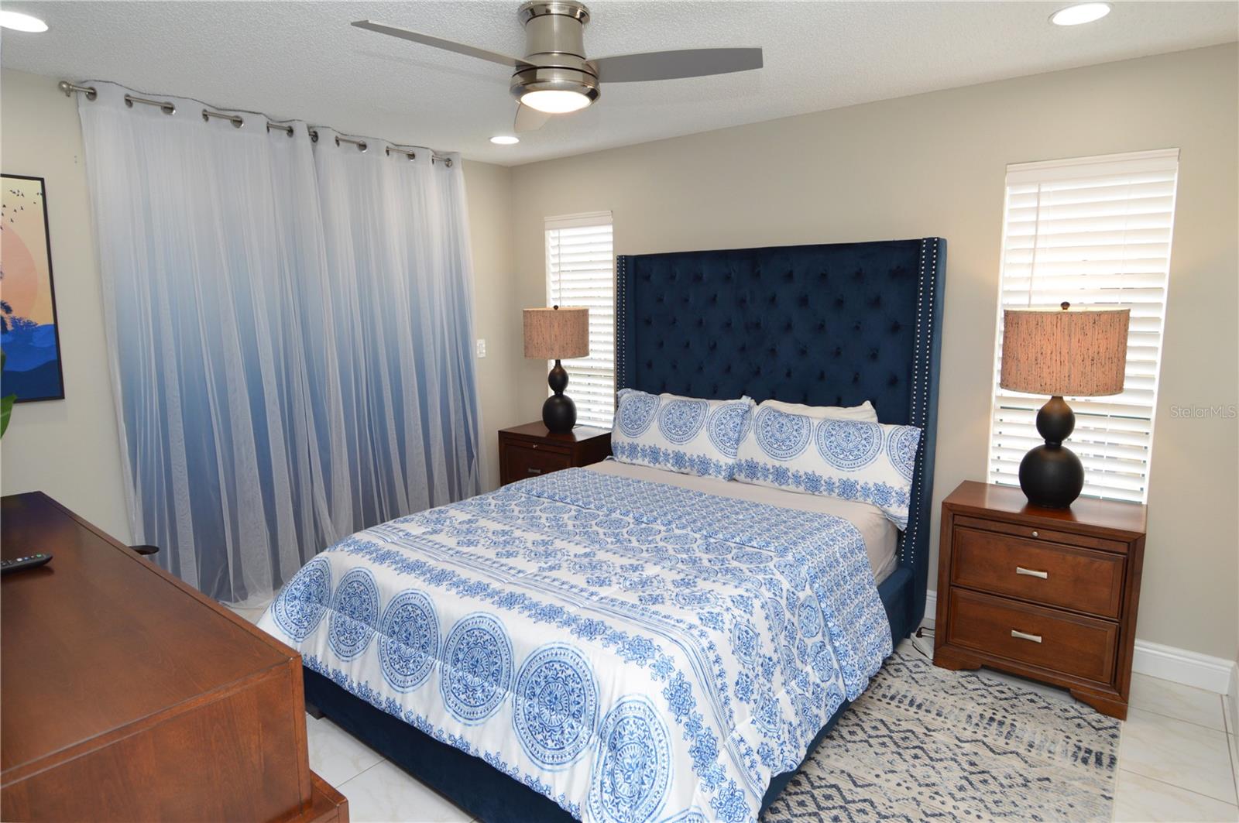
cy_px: 412
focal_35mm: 18
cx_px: 620
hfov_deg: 90.1
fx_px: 619
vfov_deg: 67.3
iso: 400
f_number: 4.5
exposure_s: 1/80
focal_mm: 12
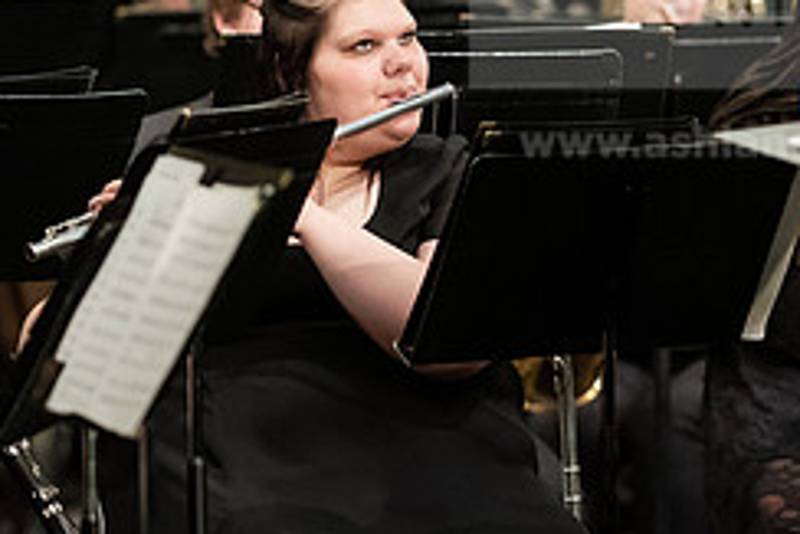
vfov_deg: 1.9
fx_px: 15875
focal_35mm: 714
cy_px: 211
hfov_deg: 2.9
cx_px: 370
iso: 4000
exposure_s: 1/250
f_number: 3.2
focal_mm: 300
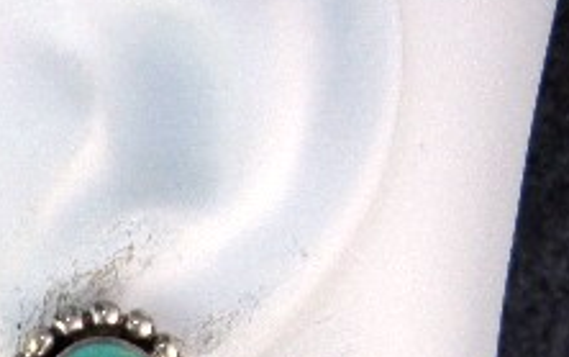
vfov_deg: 8.2
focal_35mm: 159
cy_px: 393
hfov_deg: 12.7
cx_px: -192
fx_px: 2467
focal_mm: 9.3
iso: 160
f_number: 3.9
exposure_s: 1/30.4
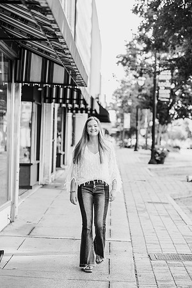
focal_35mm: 85
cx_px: 96
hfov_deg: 16.1
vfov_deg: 23.9
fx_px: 680
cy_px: 144
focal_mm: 85
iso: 200
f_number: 2.8
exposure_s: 1/200
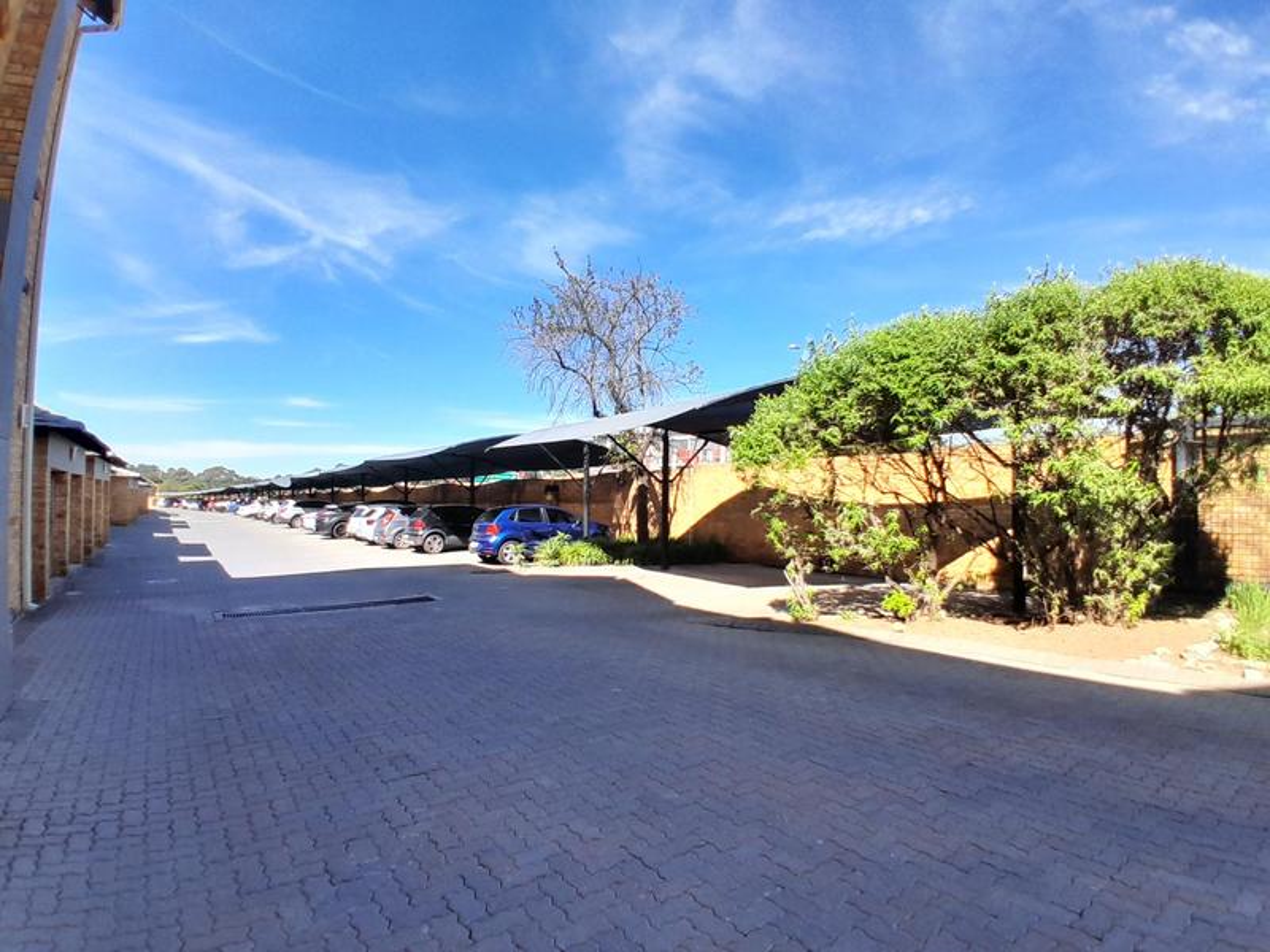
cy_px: 476
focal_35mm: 17
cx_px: 635
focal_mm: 1.46
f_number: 2.2
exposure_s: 1/755
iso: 40
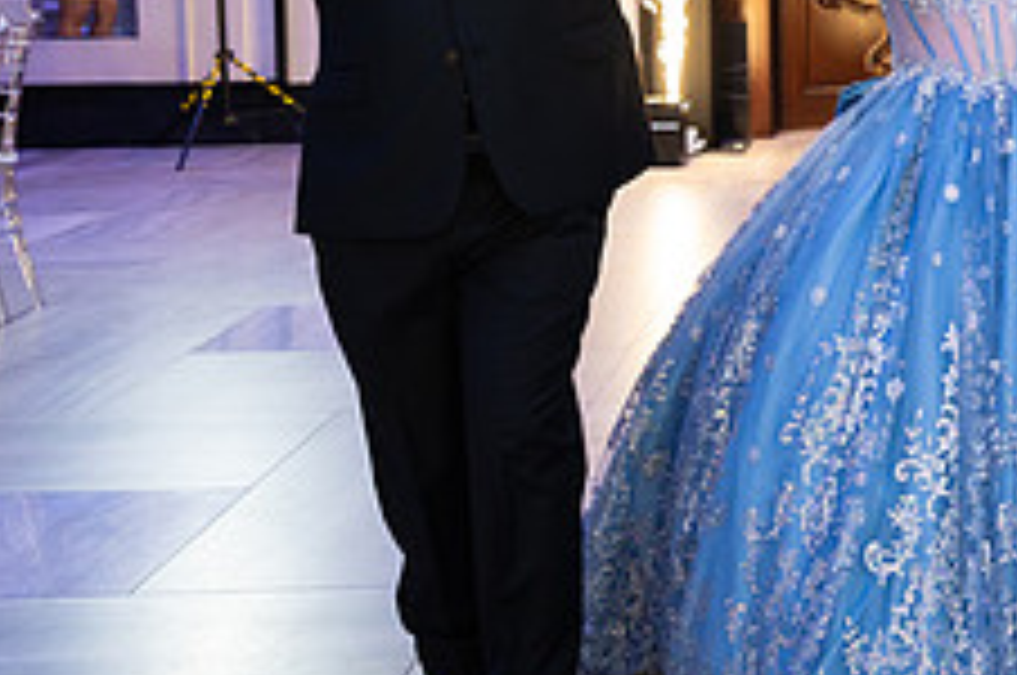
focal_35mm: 65
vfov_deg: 20.1
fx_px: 1834
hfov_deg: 28.0
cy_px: -30
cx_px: 1146
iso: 1250
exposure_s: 1/160
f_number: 3.2
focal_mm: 24
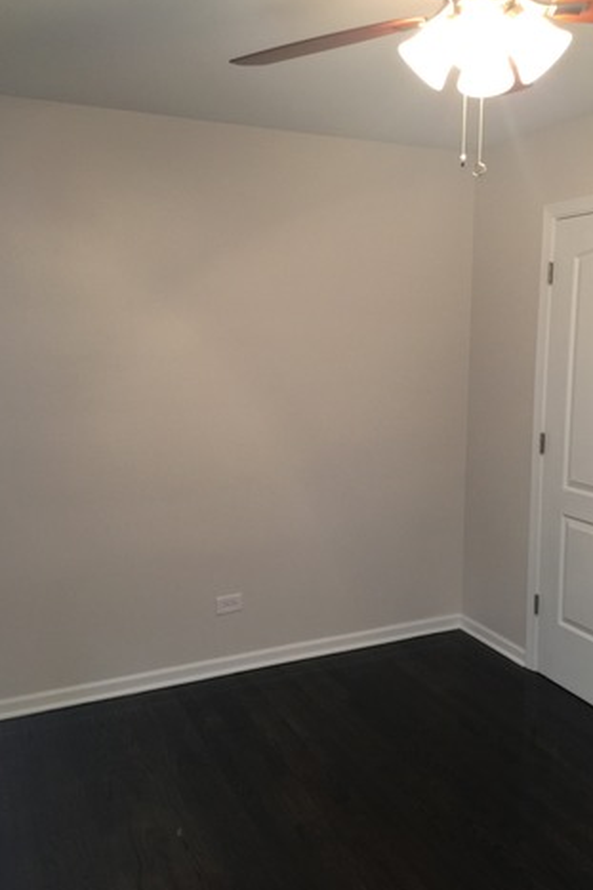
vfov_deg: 60.3
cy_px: 446
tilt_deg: -7.4
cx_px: 328
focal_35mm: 31
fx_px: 766
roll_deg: -0.1
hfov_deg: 42.2
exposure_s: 1/15
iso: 64
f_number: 2.2
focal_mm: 4.15
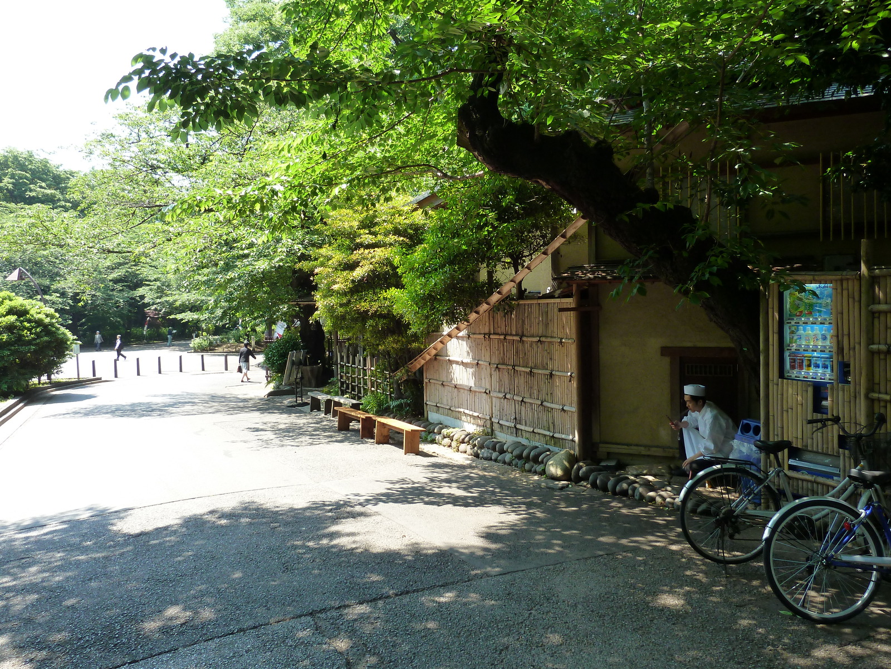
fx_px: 695
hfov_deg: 65.3
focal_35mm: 27
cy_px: 334
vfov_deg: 51.4
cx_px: 446
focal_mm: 4.4
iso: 125
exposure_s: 1/100
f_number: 3.5
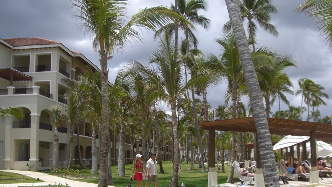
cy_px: 126
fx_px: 370
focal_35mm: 42
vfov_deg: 28.2
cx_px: 166
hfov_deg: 48.3
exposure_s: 1/160
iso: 64
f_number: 8
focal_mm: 6.2
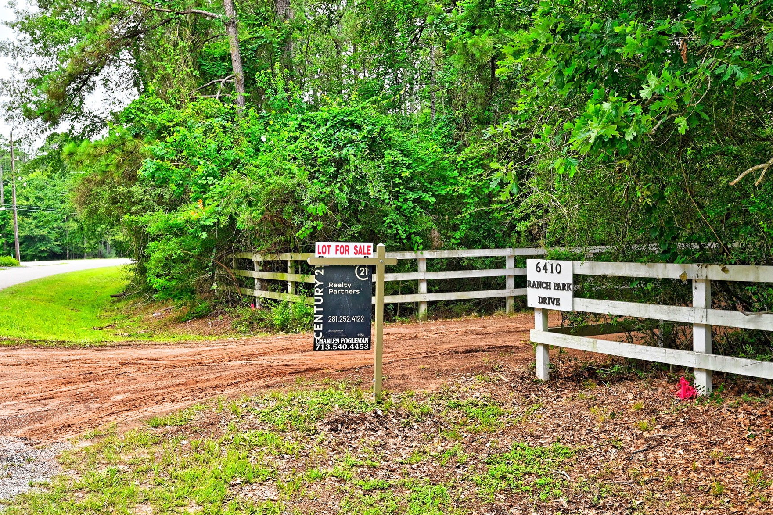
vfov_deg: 35.9
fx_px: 794
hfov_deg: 51.7
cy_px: 253
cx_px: 437
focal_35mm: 37
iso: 400
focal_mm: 30
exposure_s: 1/50
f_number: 8
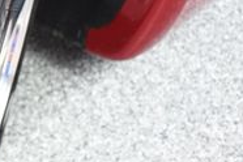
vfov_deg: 10.2
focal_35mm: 134
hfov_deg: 14.0
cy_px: 89
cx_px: -161
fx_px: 904
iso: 100
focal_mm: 26
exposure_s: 1/160
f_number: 3.8
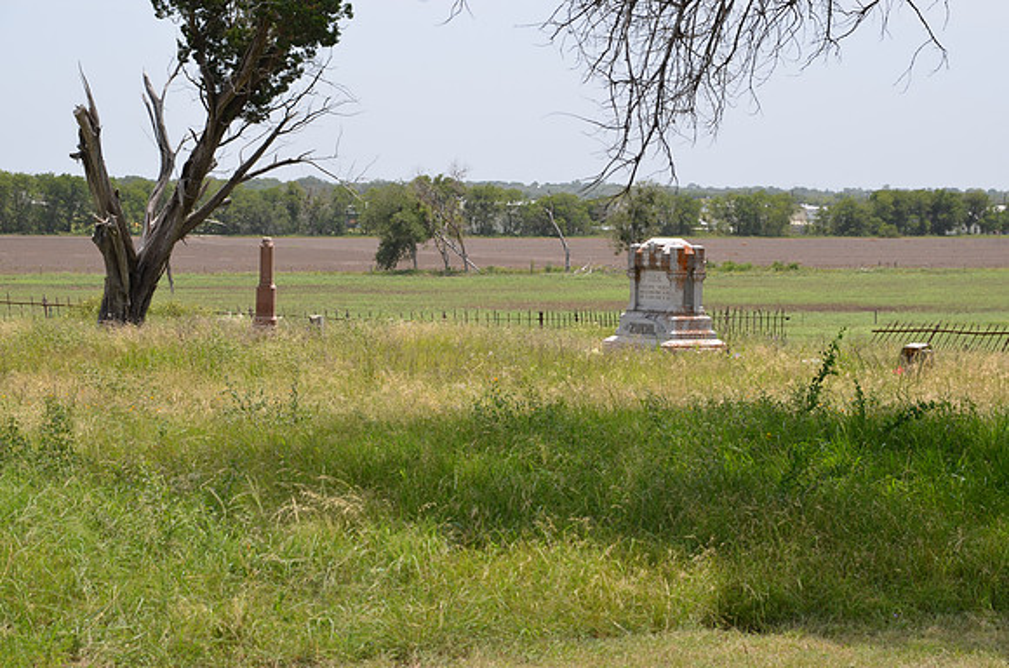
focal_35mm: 105
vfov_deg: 13.0
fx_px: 2936
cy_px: 334
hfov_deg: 19.5
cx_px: 504
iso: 110
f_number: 8
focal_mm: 70
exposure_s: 1/250
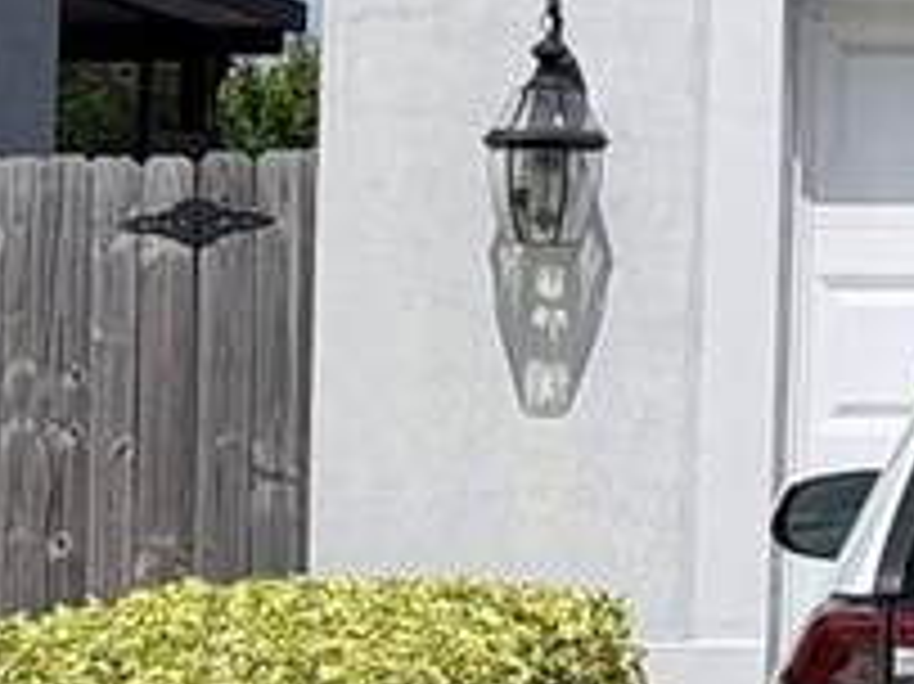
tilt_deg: +4.5
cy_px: -410
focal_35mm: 303
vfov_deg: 4.9
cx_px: 2269
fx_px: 7996
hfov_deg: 6.2
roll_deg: -1.4
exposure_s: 1/13333
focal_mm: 6.76
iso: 80
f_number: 1.78
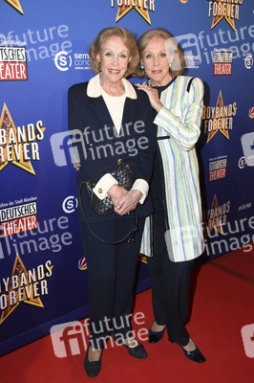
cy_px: 192
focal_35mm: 36
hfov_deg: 36.8
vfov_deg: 53.2
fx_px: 382
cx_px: 127
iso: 640
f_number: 5.6
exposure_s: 1/160
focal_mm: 24
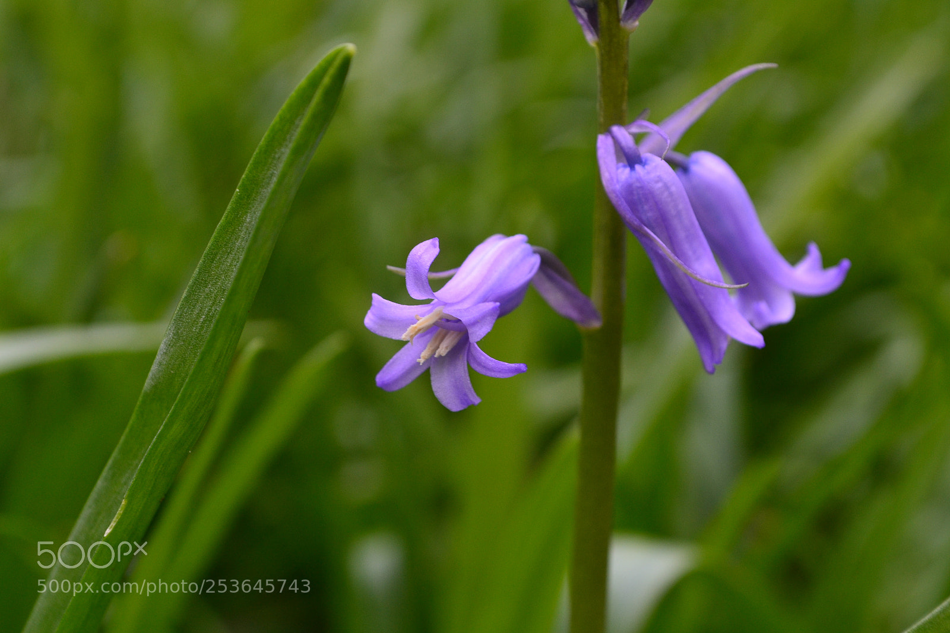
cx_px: 475
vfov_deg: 16.5
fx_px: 2176
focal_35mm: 82
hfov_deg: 24.6
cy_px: 316
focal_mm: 55
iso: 400
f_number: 9
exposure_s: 1/100
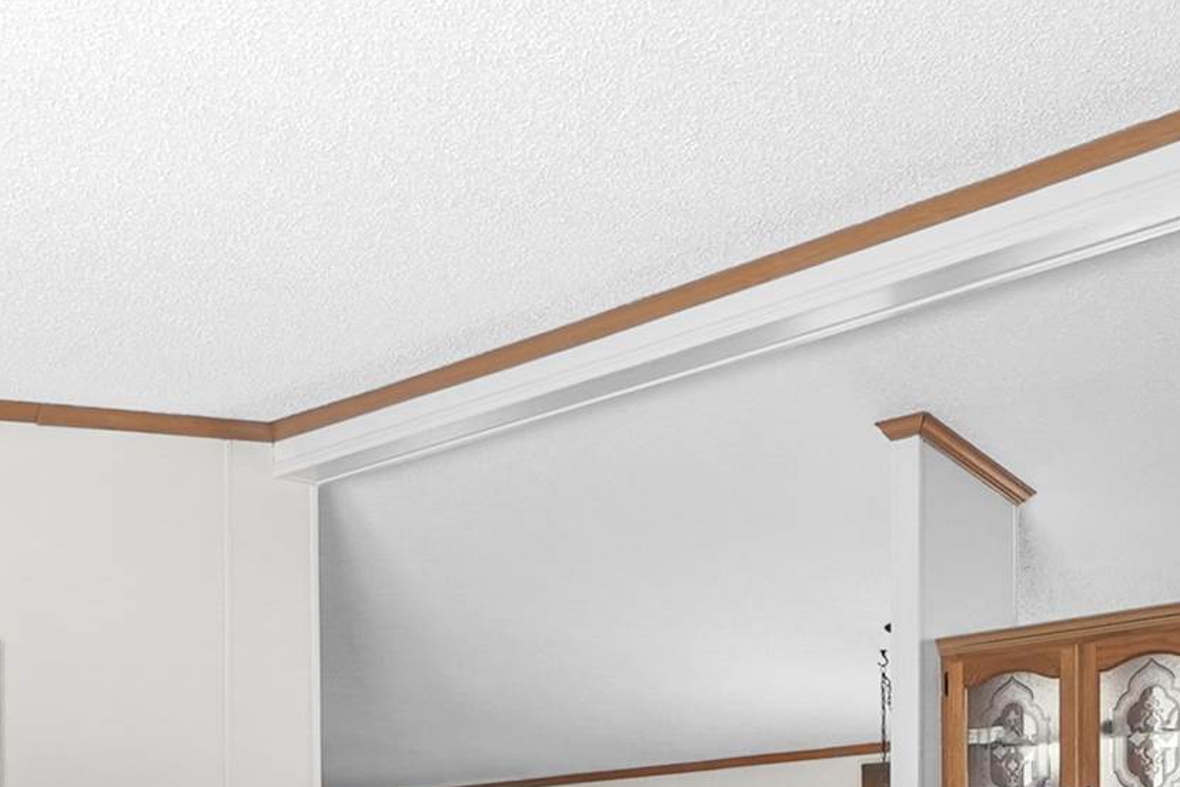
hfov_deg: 38.0
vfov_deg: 23.6
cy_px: 966
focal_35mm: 52
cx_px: 455
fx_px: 1705
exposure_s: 1/5
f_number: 9
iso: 2000
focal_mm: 14
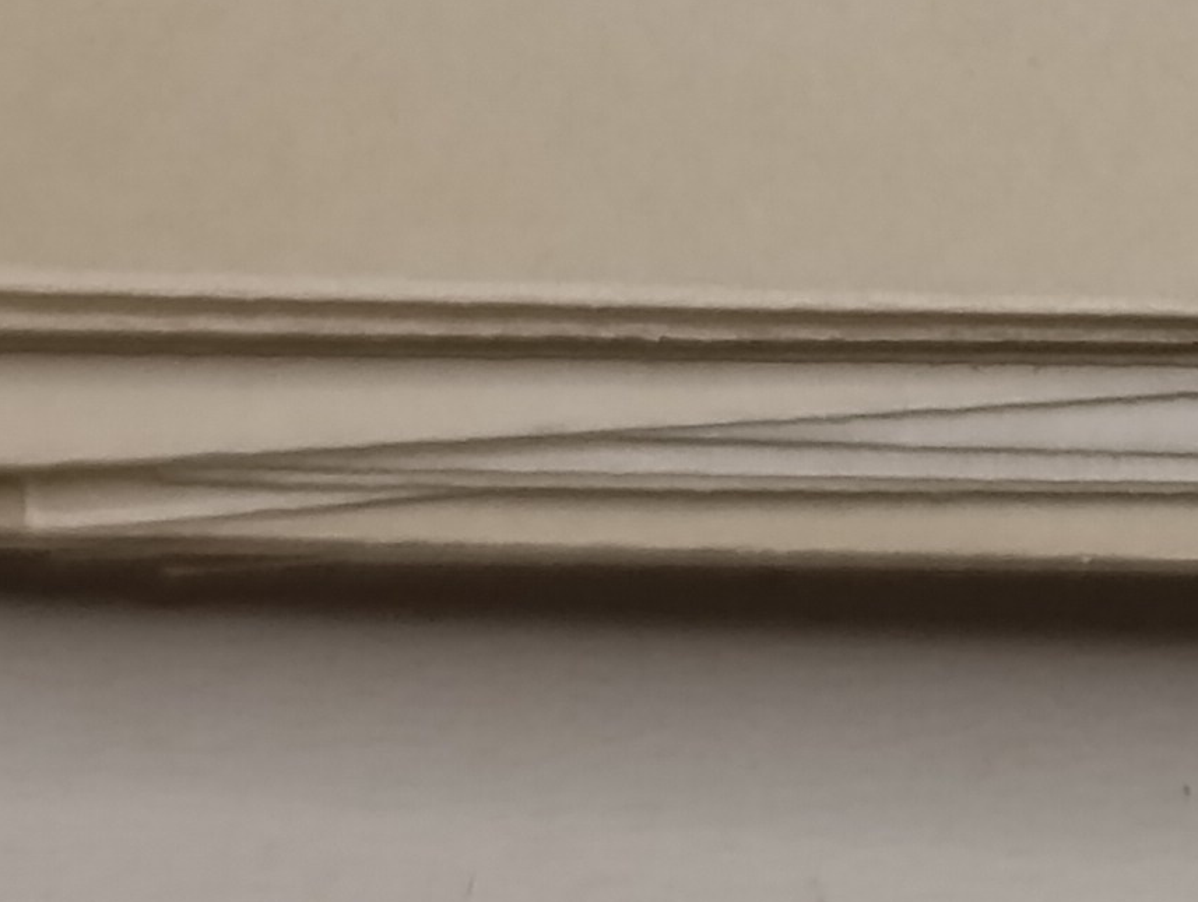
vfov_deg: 6.5
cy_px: -1092
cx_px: 2311
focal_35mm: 219
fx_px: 7589
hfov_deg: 8.6
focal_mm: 6.11
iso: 299
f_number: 1.65
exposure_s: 1/100
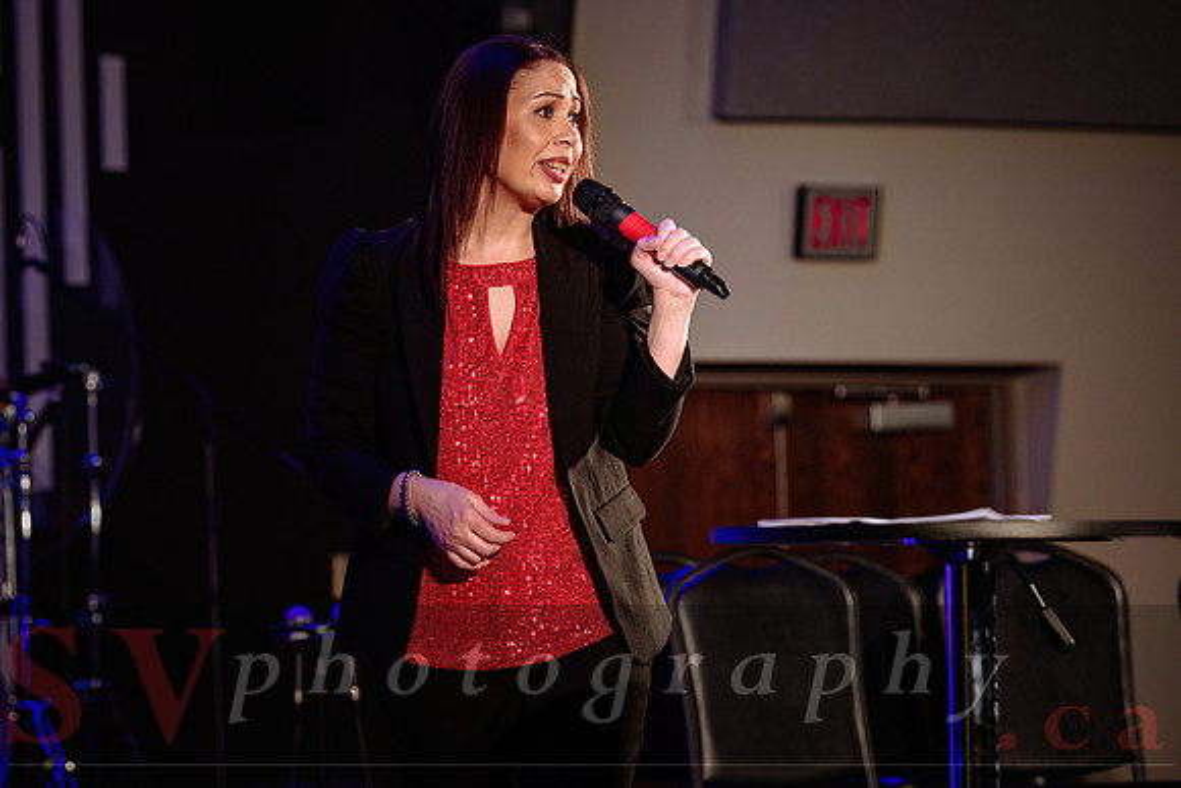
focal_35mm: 151
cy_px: 291
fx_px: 4963
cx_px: 437
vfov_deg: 9.1
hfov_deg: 13.6
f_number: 4
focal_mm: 120
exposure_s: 1/250
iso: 1600
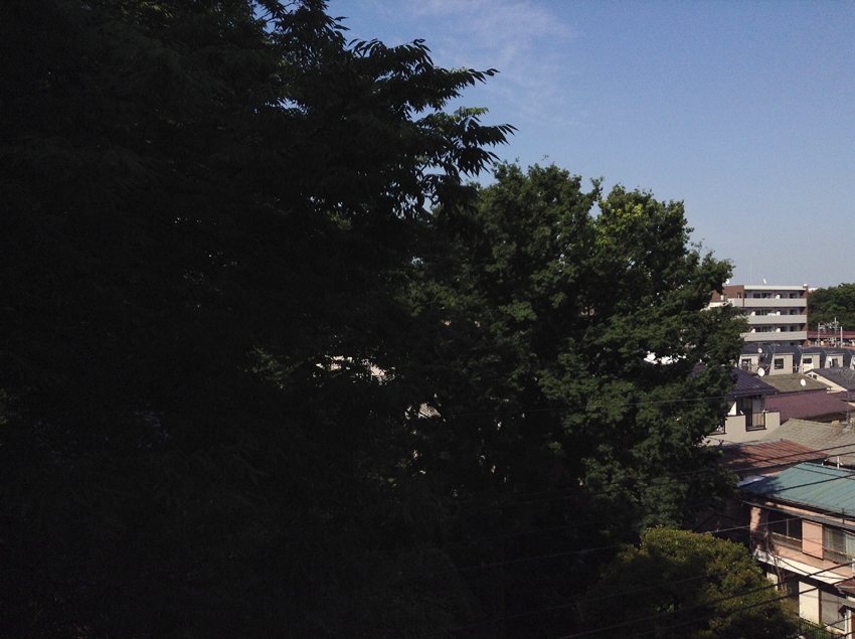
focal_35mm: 33
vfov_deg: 42.8
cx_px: 428
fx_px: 814
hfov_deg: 55.4
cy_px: 320
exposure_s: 1/2415
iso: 32
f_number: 2.4
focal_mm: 3.3
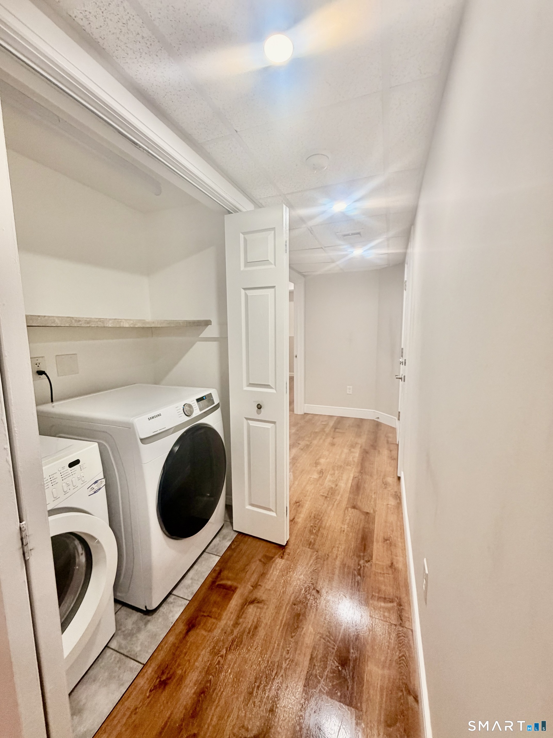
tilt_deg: -7.2
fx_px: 298
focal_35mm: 14
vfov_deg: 102.1
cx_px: 276
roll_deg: +1.2
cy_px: 369
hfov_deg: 85.7
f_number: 2.2
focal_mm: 2.22
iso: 160
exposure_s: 1/60
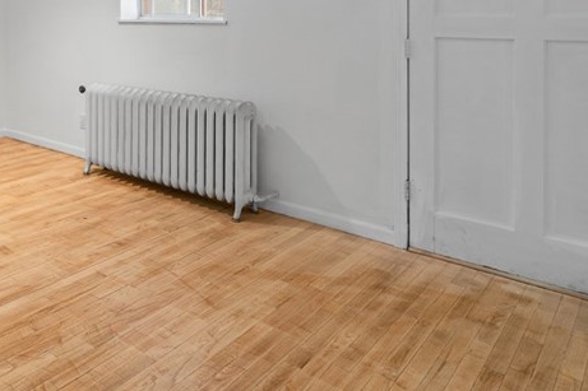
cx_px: 46
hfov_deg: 50.0
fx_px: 539
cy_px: 11
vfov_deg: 36.4
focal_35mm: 33
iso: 400
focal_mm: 14
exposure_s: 1/3
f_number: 8
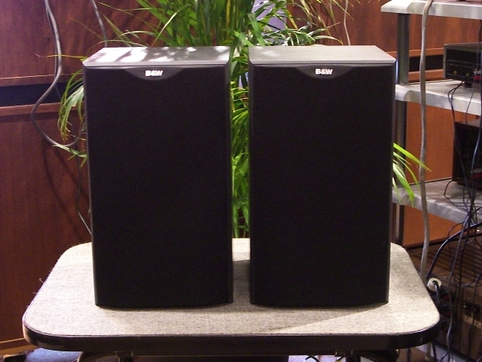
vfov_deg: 21.6
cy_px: 181
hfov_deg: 28.6
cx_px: 241
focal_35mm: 68
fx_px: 947
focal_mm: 14.2
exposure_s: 1/25
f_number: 4
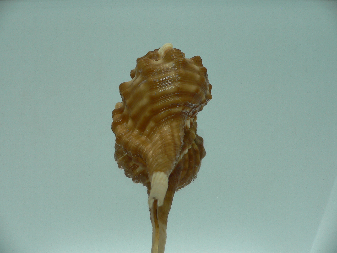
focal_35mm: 36
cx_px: 165
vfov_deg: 39.7
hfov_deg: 51.3
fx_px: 350
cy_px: 123
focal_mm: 4.6
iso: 80
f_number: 2.8
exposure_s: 1/60
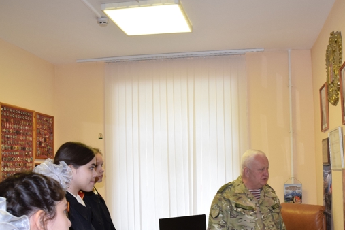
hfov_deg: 50.4
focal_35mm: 38
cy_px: 157
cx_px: 221
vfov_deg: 34.9
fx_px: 362
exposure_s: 1/100
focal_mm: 17
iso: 800
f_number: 5
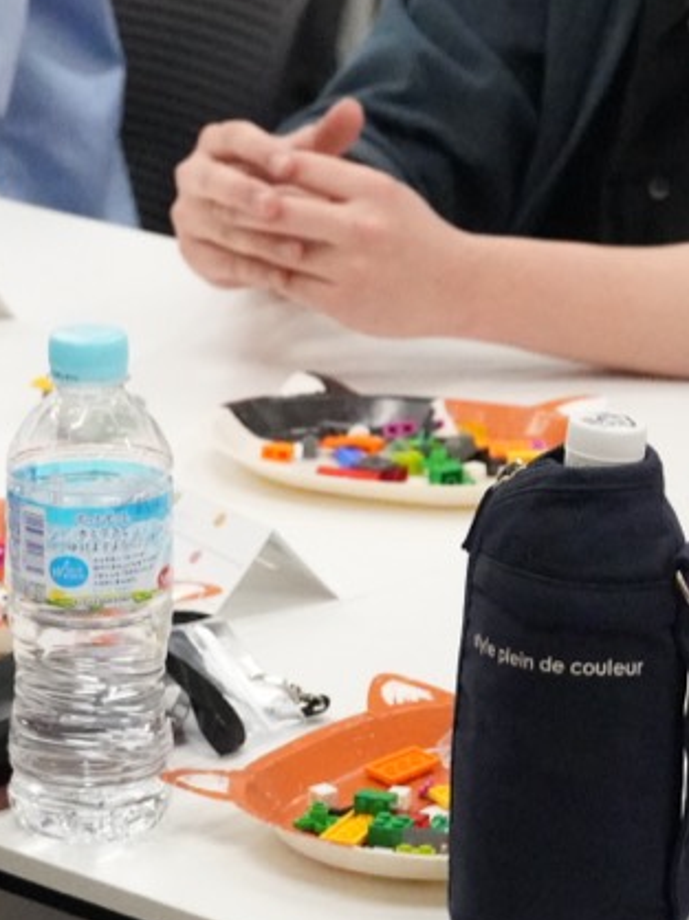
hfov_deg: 8.1
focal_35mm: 184
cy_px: 11
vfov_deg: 10.7
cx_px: 233
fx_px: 4888
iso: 16000
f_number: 5.6
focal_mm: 50
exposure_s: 1/1250
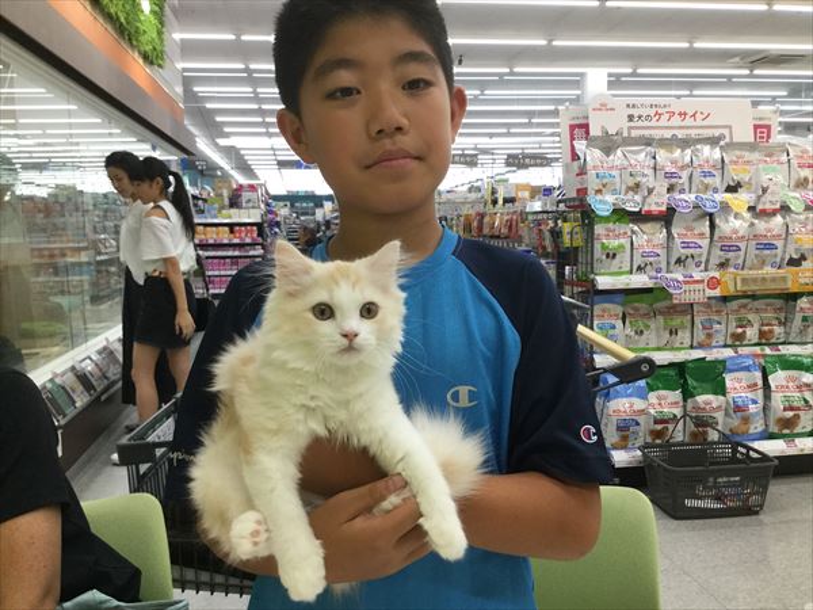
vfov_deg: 45.4
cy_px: 305
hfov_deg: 58.4
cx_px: 406
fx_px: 728
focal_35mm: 31
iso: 40
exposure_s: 1/30
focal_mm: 3.3
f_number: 2.4
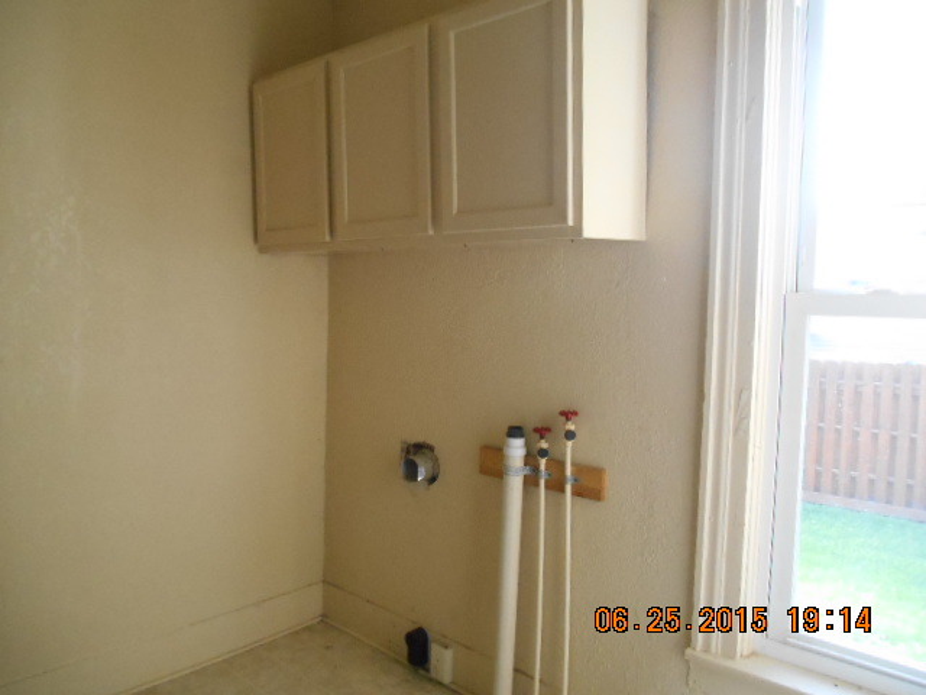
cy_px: 348
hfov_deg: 67.3
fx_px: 696
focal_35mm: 26
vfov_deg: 53.1
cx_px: 463
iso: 800
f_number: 3.4
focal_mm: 4.7
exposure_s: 1/60
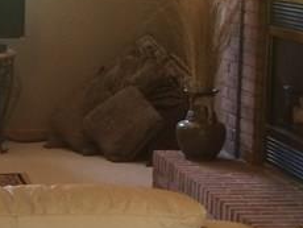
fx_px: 1130
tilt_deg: -8.0
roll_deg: +1.0
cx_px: -117
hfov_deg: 14.5
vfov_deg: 11.5
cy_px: 129
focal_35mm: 129
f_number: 2.2
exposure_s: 1/30
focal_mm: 4.15
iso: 100
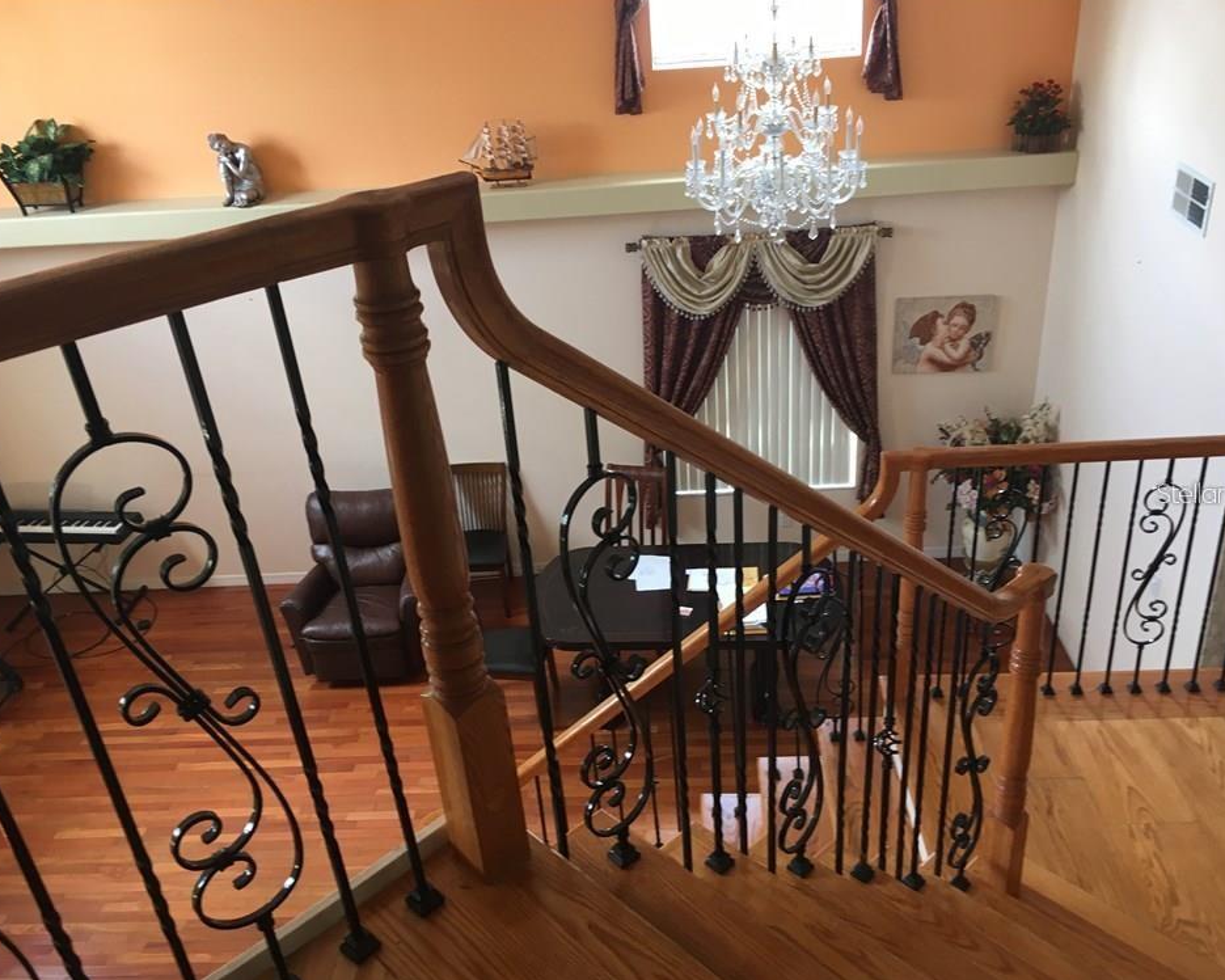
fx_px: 1124
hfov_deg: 57.2
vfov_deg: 47.1
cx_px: 609
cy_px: 493
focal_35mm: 31
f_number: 2.2
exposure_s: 1/30
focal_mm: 4.15
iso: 50
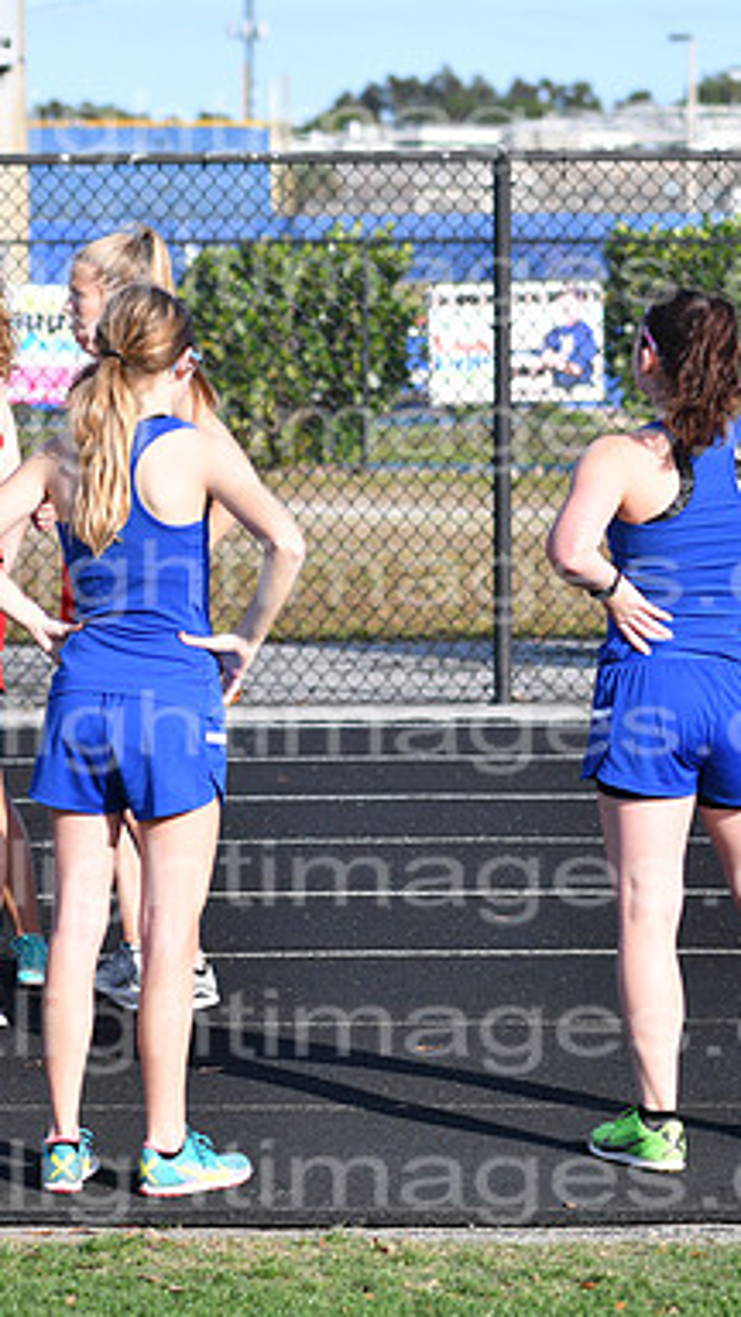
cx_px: 202
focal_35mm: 166
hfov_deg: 7.3
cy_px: 657
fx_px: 5798
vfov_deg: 13.0
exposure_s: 1/3200
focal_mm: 70
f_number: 3.5
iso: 250
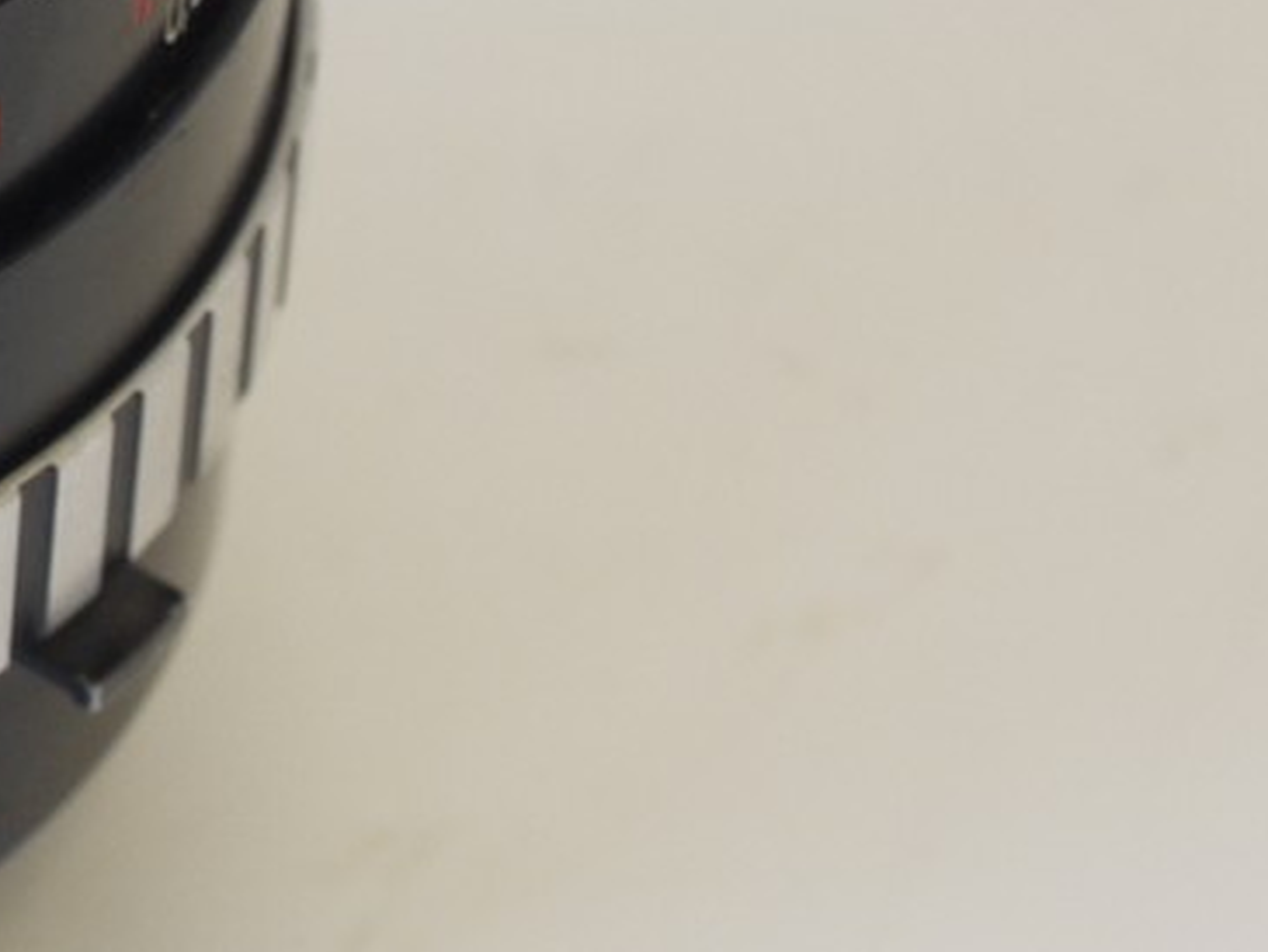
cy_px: -236
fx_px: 7219
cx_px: -639
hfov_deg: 9.7
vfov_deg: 7.5
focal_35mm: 197
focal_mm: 30
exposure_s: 1/25
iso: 400
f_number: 8
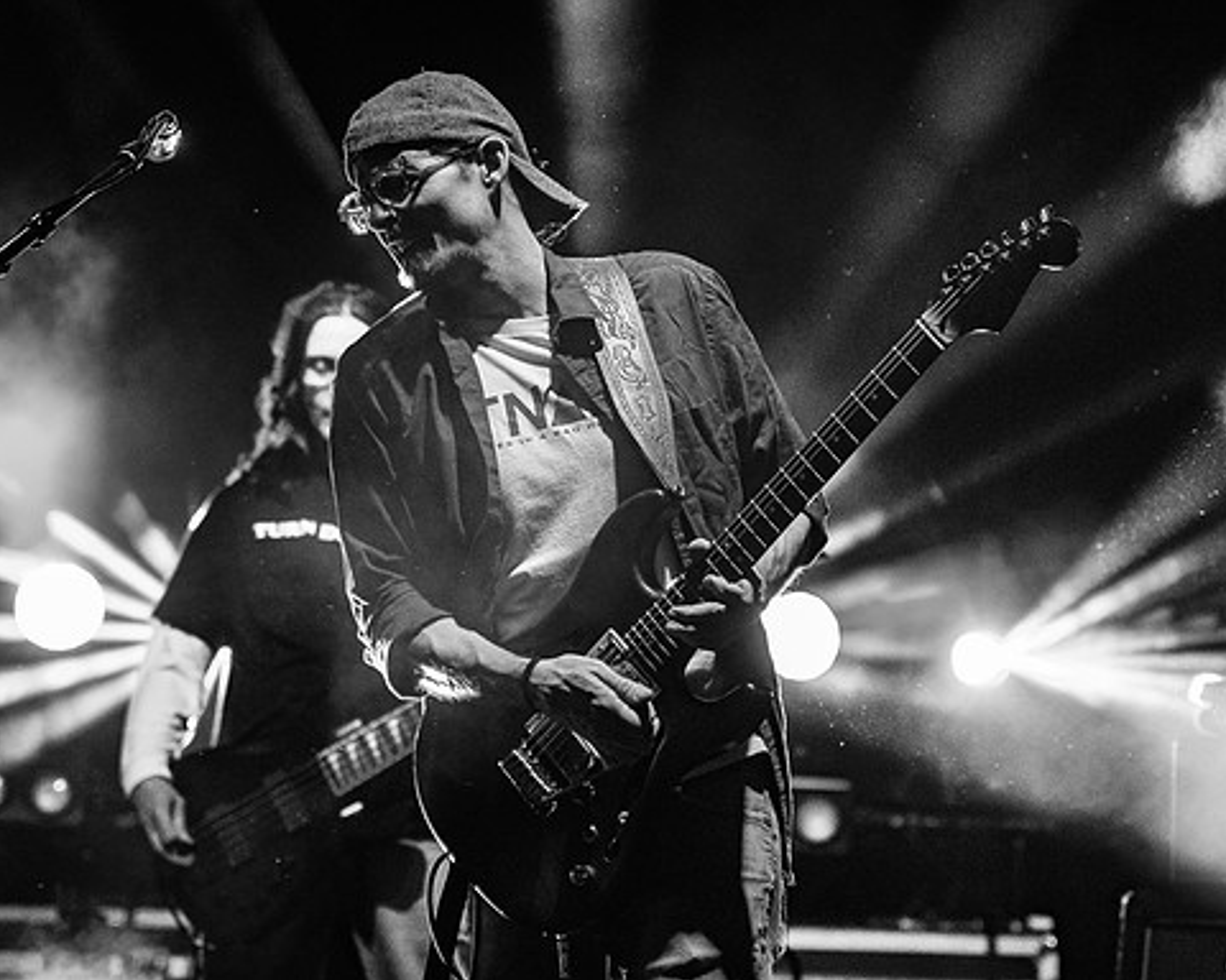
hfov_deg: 15.2
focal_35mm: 127
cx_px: 667
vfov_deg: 12.1
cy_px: 489
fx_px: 4608
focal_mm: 75
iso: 3200
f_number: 3.5
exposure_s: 1/400
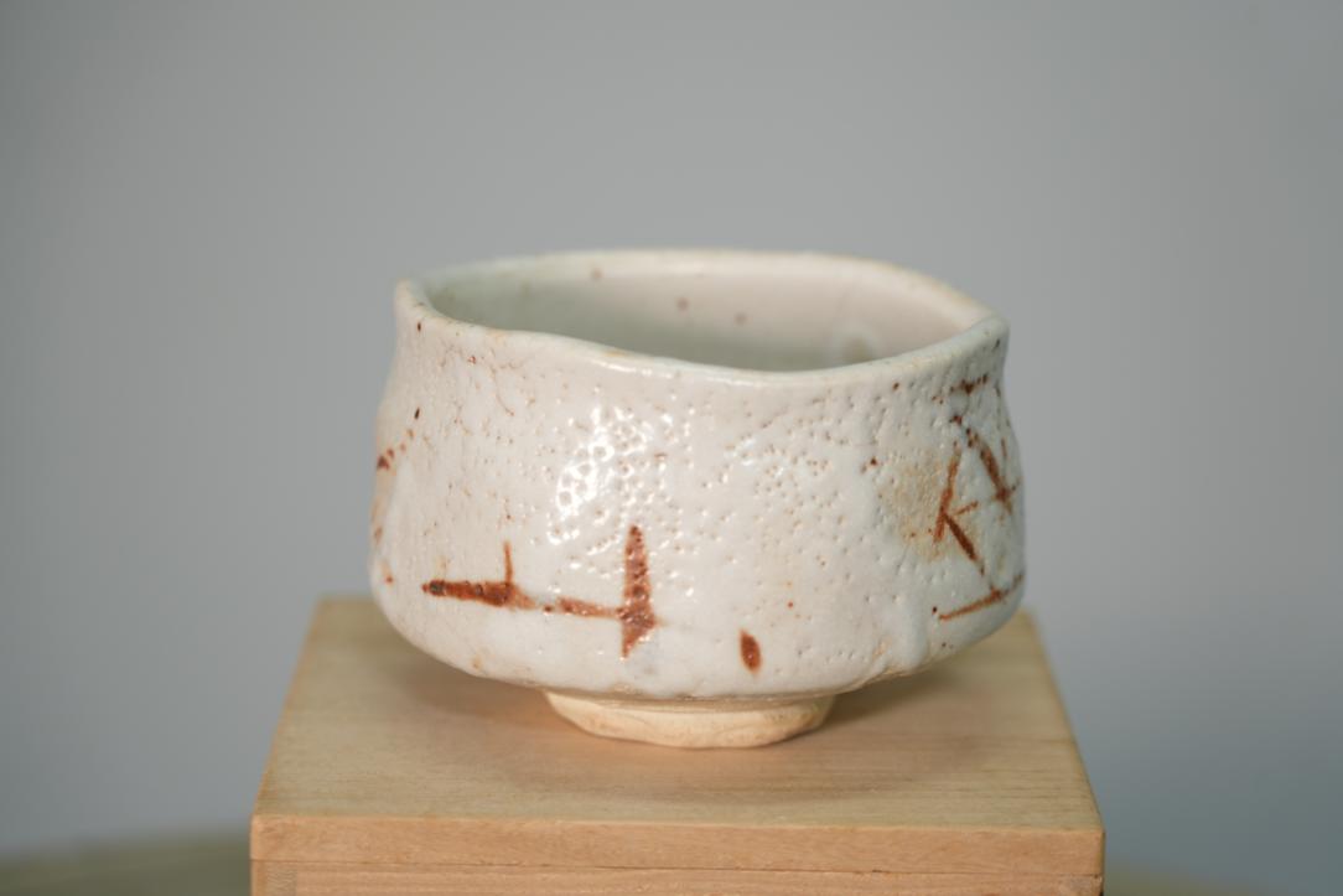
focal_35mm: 105
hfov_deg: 19.5
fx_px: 3917
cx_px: 672
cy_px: 448
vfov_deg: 13.0
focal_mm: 105
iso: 500
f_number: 4
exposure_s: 1/125
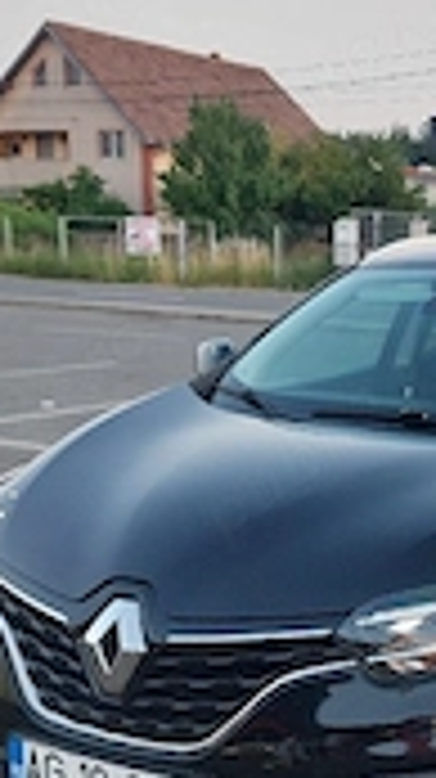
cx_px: 440
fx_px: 1298
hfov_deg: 18.5
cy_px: 481
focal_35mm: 63
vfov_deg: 33.2
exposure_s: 1/60.2
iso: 125
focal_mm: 5.23
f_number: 1.8
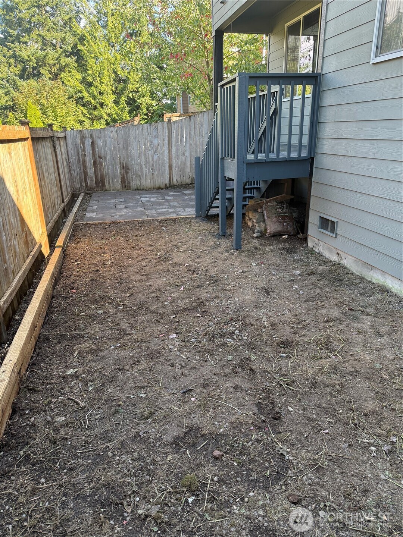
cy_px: 268
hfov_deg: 56.8
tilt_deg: -20.5
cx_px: 202
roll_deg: +0.8
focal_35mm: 24
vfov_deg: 71.6
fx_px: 373
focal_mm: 6.76
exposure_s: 1/243
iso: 125
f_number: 1.78
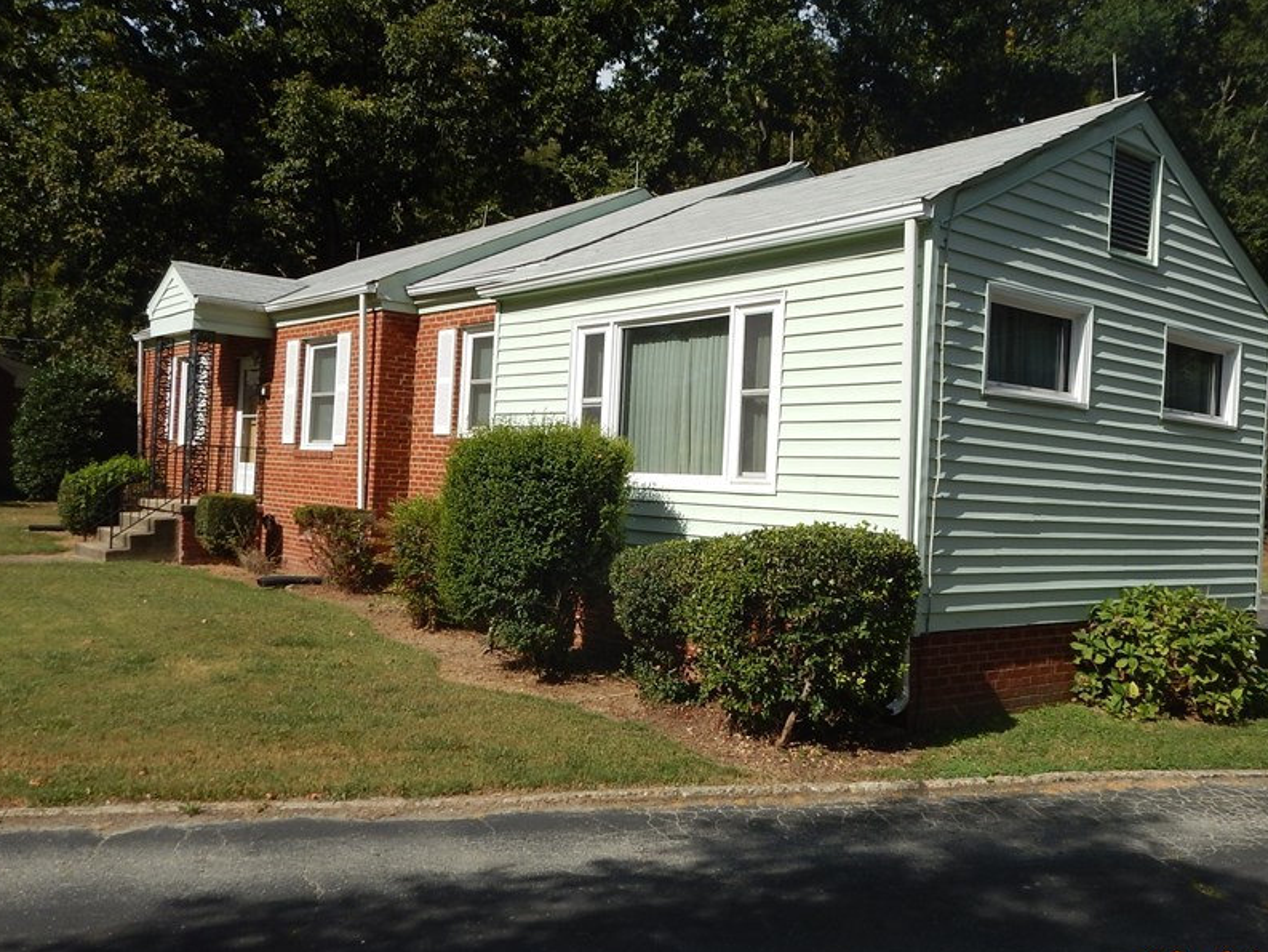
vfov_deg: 45.5
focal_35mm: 31
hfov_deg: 58.3
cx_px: 672
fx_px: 1136
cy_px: 485
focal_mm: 4.3
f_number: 4.1
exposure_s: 1/1250
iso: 125
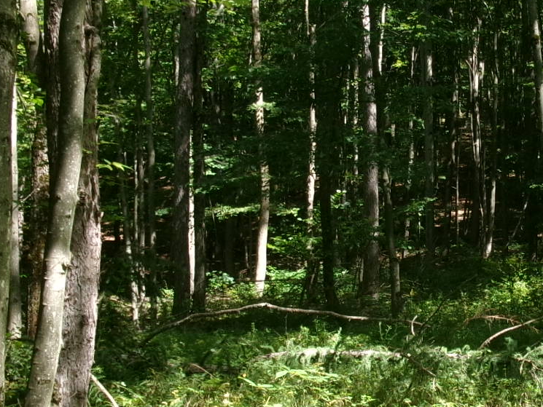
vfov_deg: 19.1
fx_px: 1208
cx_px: 508
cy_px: 269
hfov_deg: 24.5
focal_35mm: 77
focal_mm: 5.1
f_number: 3.9
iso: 100
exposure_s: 1/120
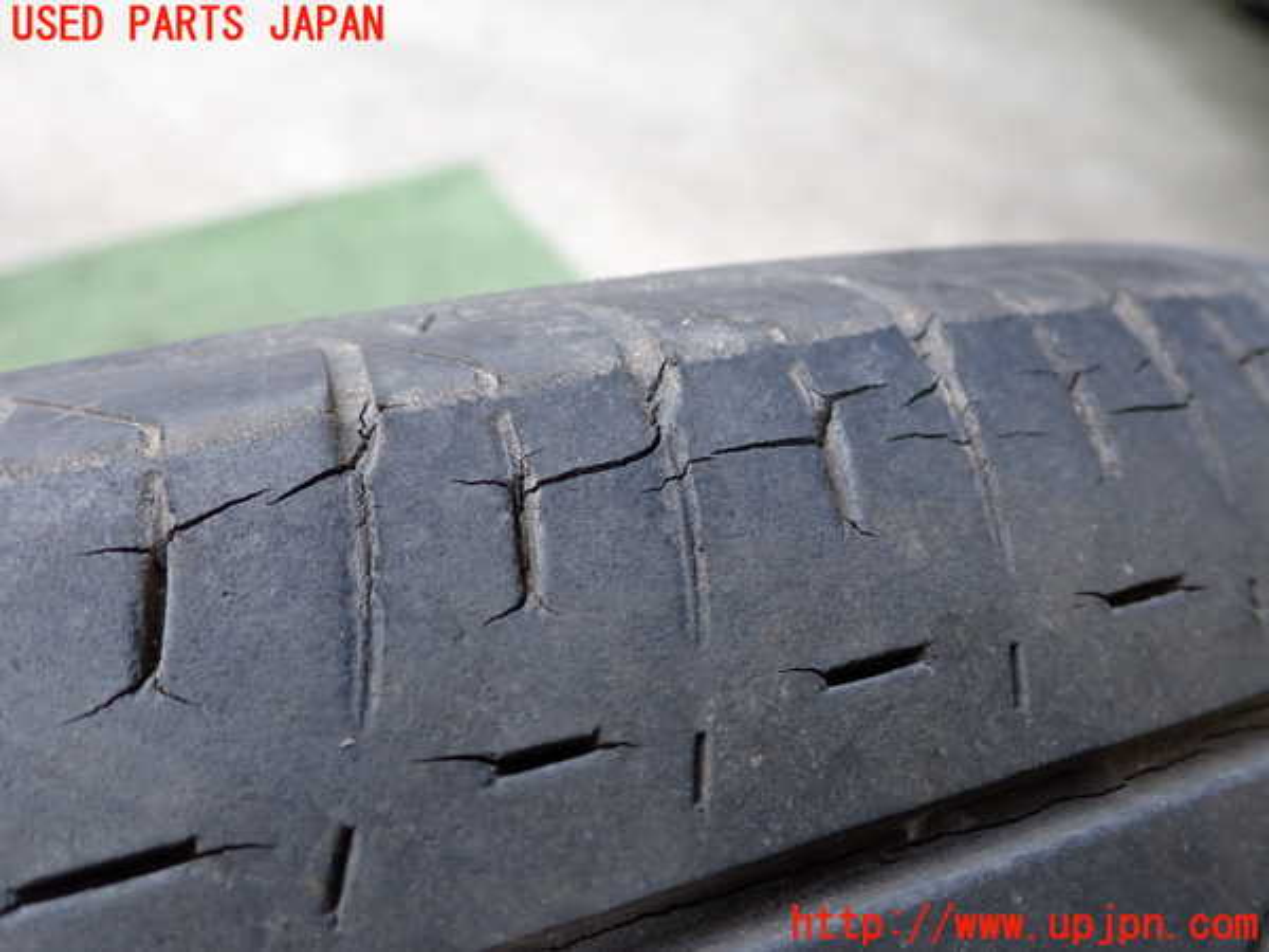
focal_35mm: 30
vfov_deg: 46.8
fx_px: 1100
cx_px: 634
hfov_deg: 60.0
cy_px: 476
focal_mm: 5.4
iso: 200
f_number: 2.3
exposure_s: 1/80
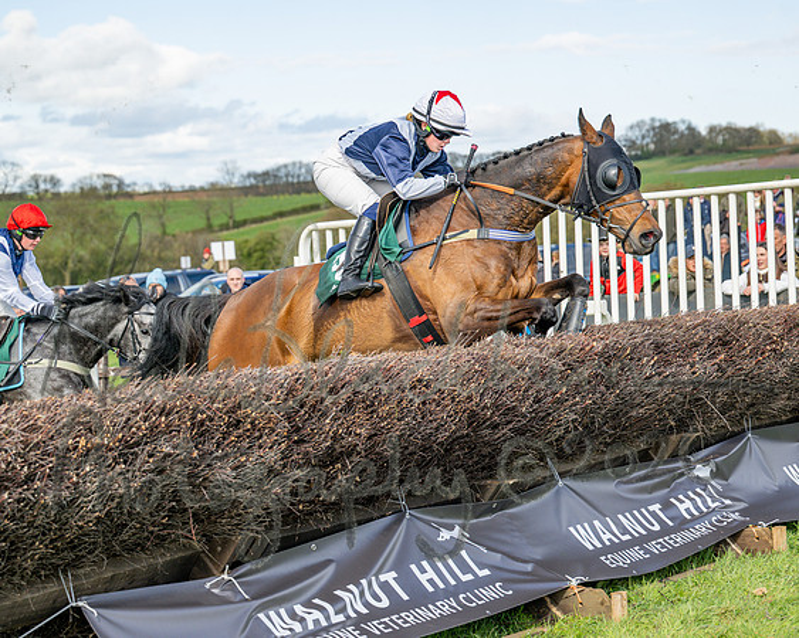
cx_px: 402
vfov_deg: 15.7
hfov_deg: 19.6
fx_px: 2316
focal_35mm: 98
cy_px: 319
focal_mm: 87
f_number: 4.5
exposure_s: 1/1600
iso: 400
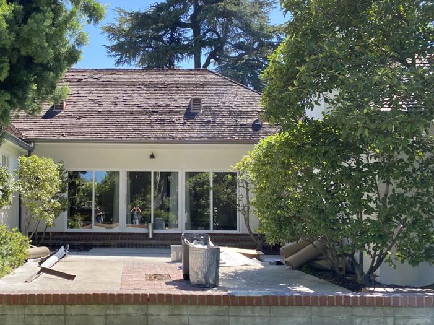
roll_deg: -0.8
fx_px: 476
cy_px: 184
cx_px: 129
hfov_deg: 47.8
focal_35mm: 38
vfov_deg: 37.6
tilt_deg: +2.8
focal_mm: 4.25
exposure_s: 1/788
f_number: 1.8
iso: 32
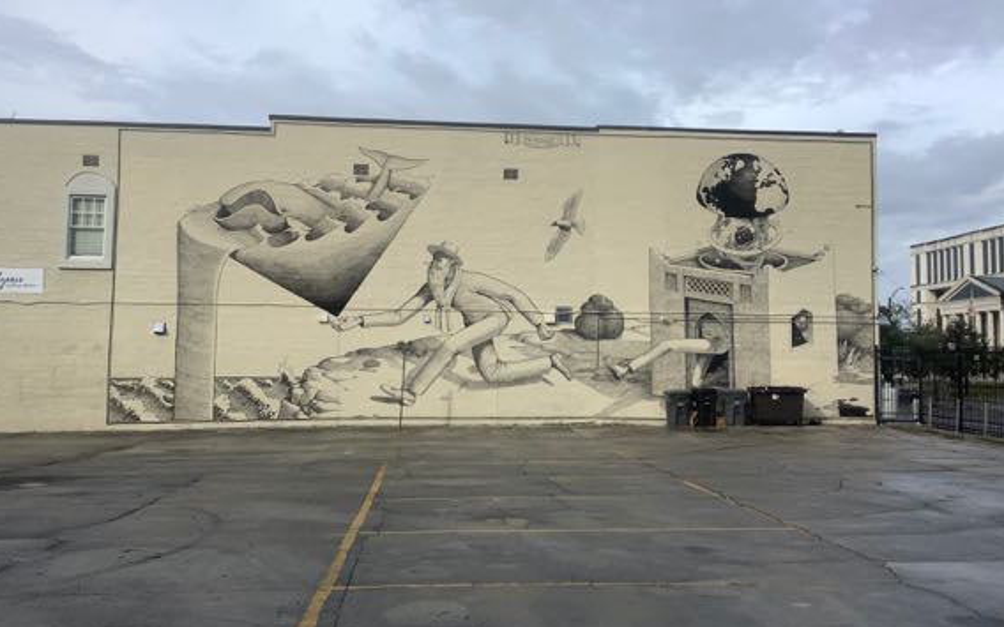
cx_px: 529
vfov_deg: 34.4
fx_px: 1012
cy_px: 268
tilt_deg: +4.8
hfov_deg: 52.7
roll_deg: -0.8
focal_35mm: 37
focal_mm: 3.3
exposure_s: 1/1314
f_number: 2.4
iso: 25
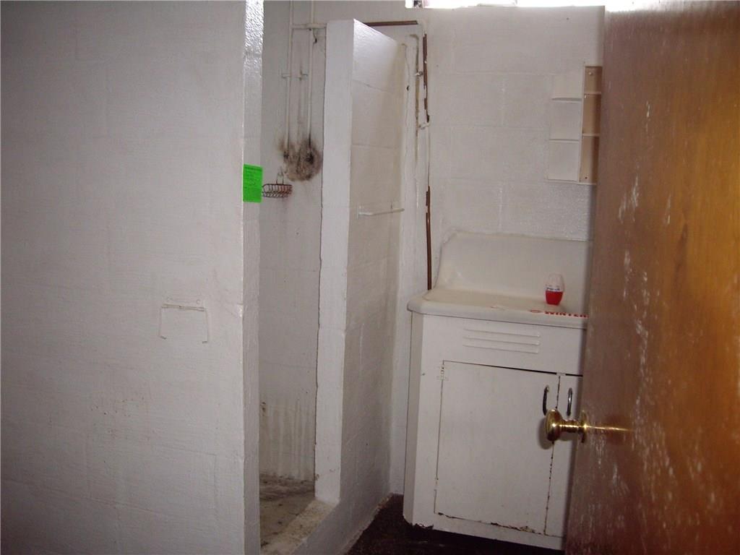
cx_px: 370
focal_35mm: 38
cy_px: 278
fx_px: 812
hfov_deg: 49.0
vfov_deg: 37.7
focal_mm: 6.2
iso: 200
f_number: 2.7
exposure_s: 1/40
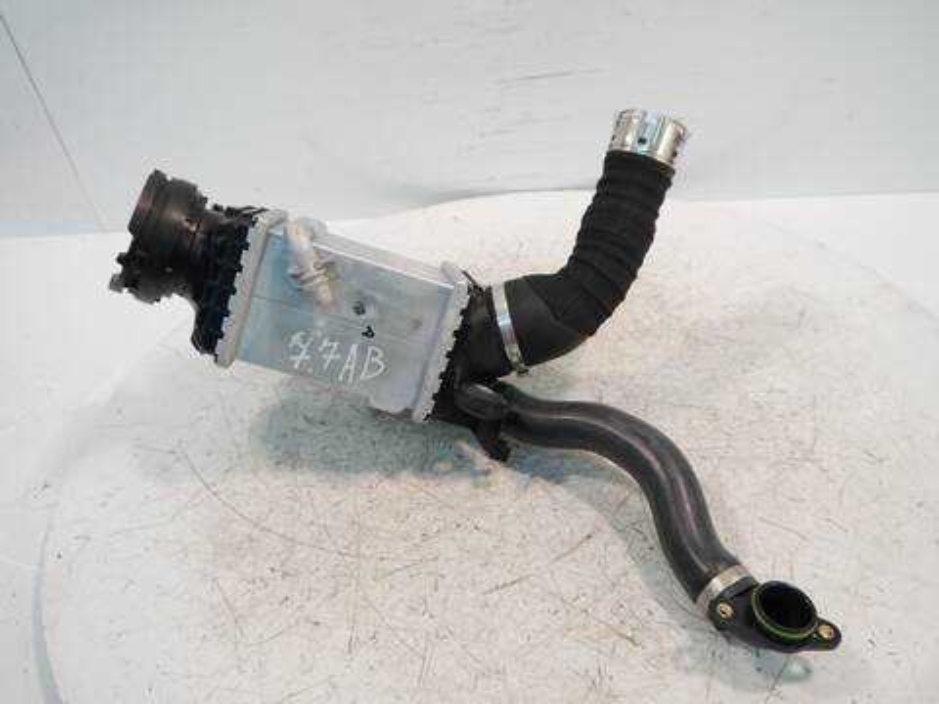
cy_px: 352
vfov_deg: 46.8
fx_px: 814
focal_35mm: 30
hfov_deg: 60.0
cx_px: 470
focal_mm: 15
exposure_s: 1/60
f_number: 3.6
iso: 400
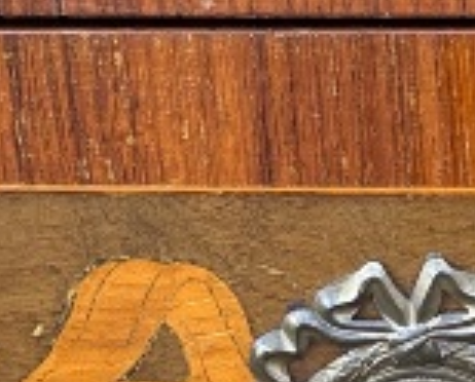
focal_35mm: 182
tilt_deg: -24.7
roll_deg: +0.6
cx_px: 484
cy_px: 219
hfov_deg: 10.5
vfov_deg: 8.5
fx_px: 2565
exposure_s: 1/149
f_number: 1.78
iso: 125
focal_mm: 6.76
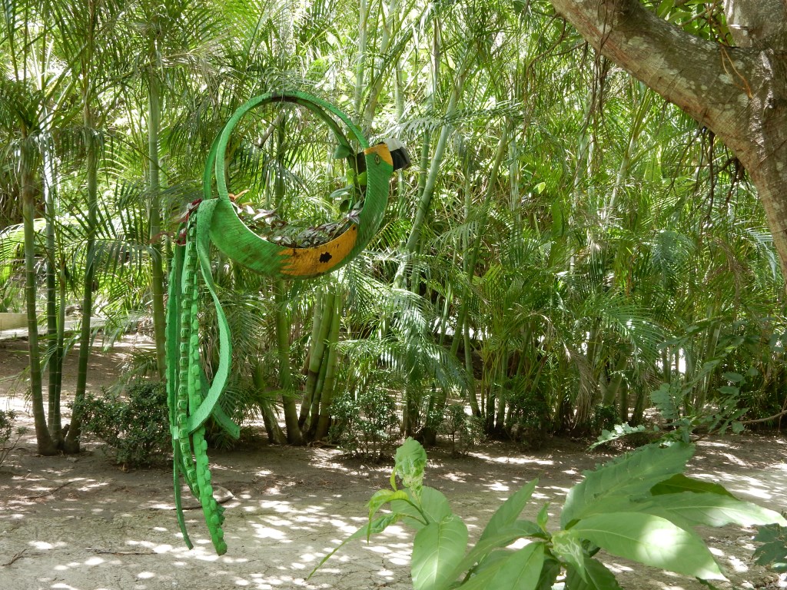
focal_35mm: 43
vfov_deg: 33.6
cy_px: 295
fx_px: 978
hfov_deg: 43.9
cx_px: 394
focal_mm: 7.6
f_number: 4.2
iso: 125
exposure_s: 1/50
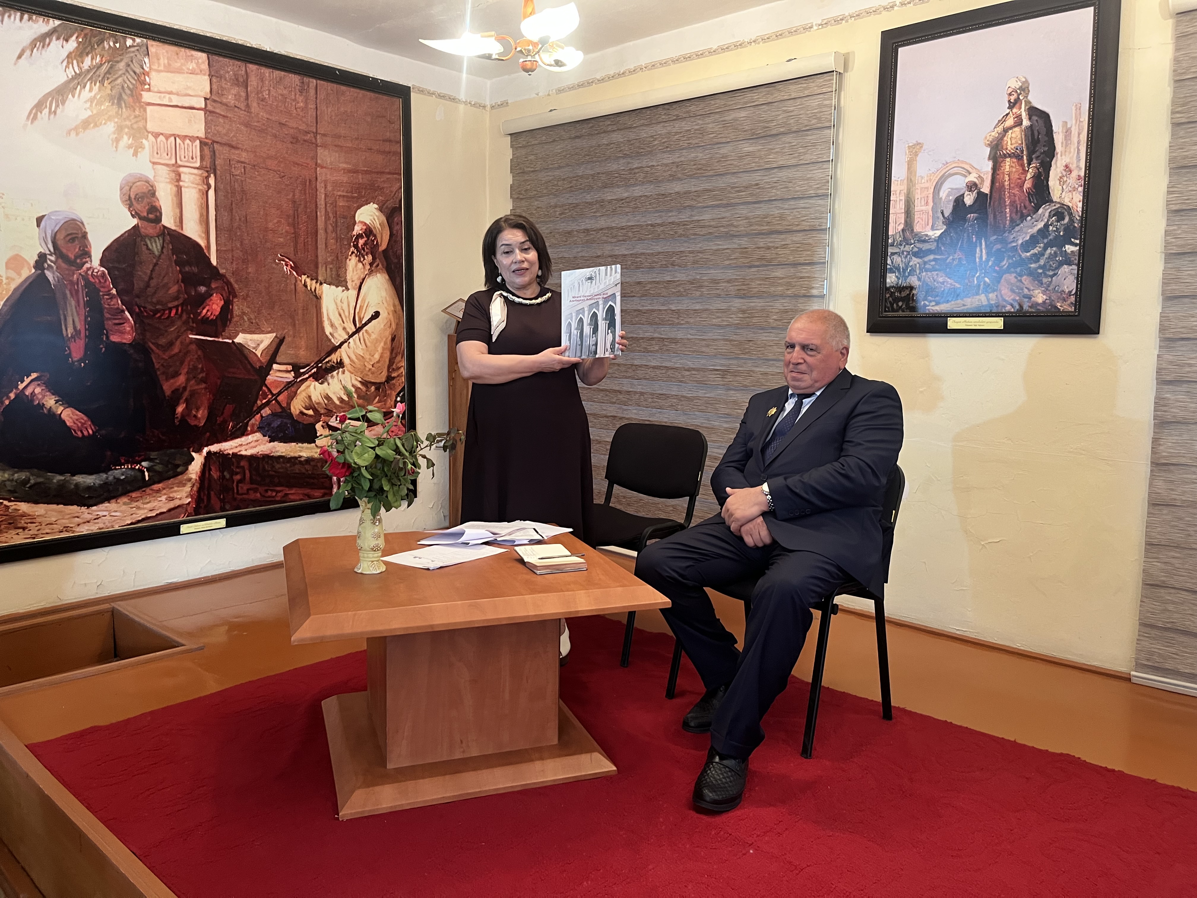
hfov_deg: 67.3
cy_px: 449
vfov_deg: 53.1
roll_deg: -0.1
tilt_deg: -6.7
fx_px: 899
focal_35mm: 26
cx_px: 598
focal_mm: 5.1
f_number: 1.6
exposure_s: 1/50
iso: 250
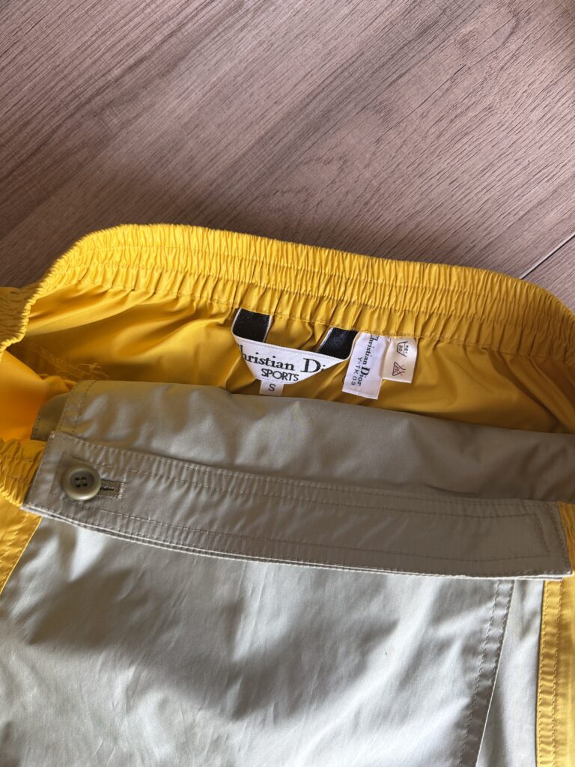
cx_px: 288
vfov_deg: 71.6
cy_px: 384
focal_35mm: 24
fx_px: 532
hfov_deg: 56.8
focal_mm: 6.76
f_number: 1.78
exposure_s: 1/121
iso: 80
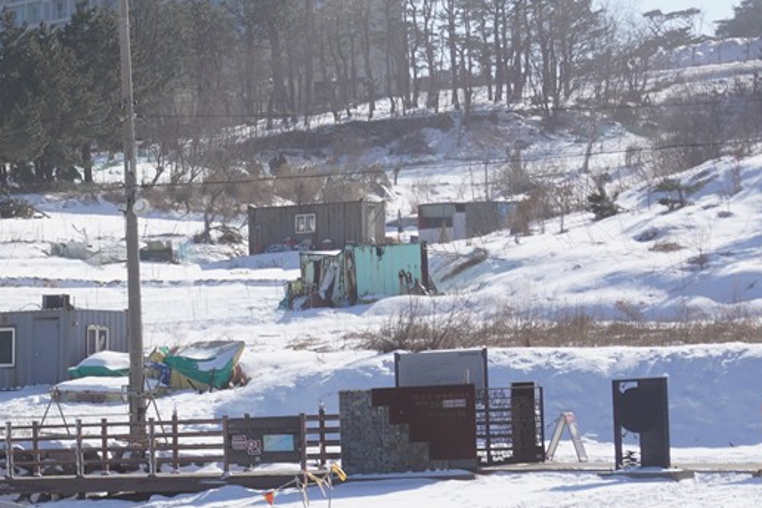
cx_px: -560
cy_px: 521
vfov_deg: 10.9
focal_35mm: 124
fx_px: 2624
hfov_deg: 14.7
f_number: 16
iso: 100
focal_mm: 32
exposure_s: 1/100
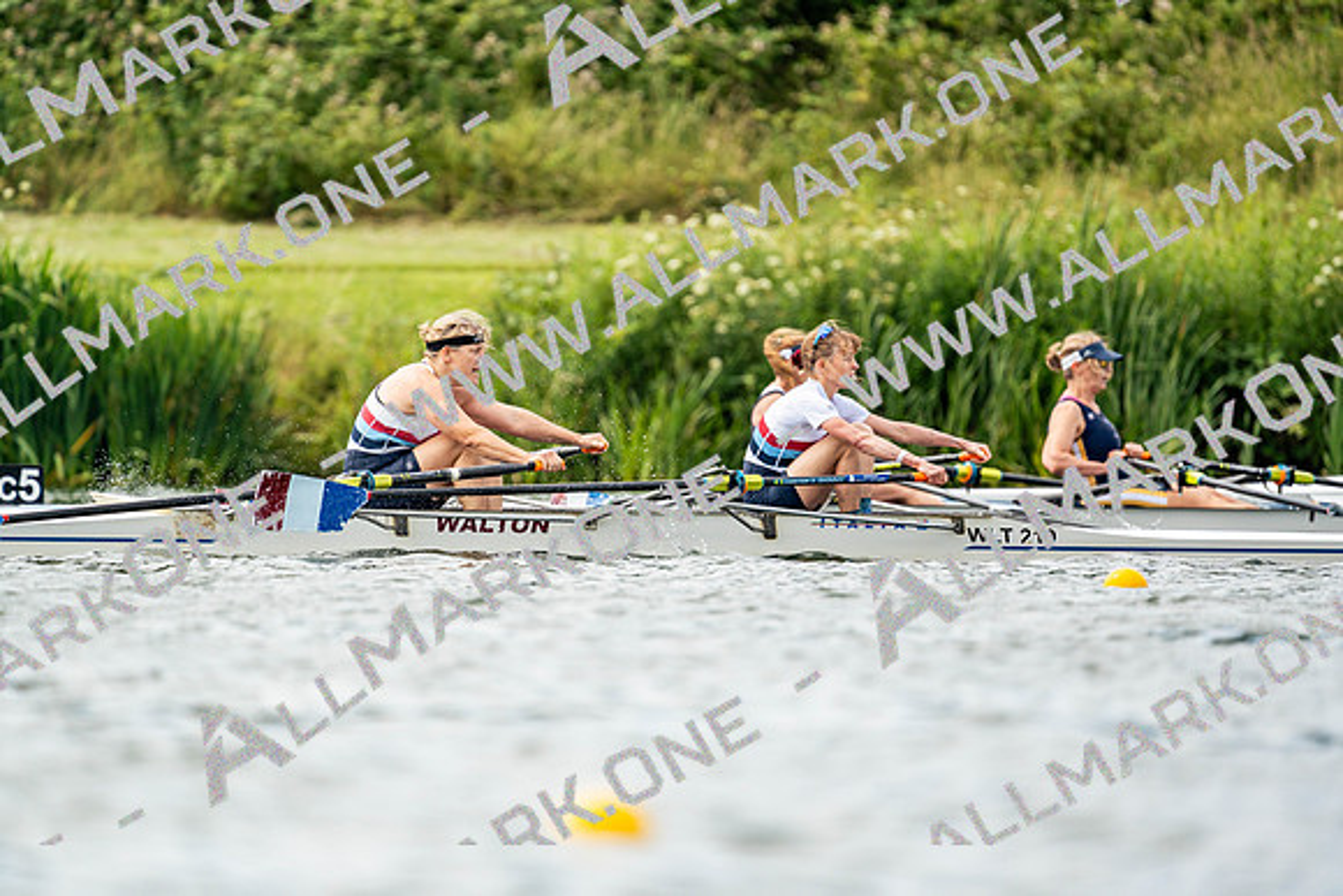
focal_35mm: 600
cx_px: 672
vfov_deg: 2.3
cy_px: 448
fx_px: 22388
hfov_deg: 3.4
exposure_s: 1/2000
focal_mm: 600
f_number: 6.3
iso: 500
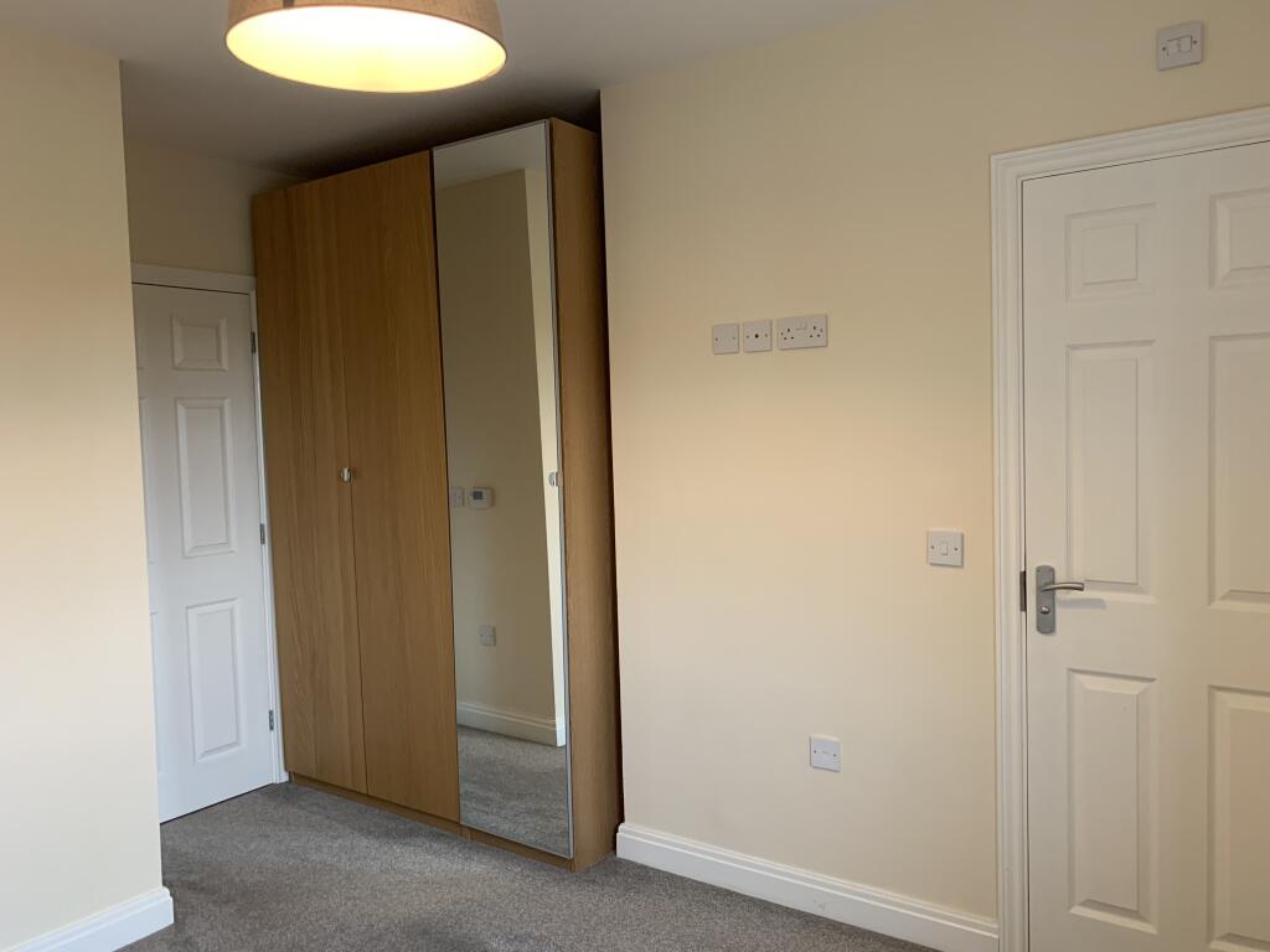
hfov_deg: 67.3
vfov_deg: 53.1
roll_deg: +1.7
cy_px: 476
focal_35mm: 26
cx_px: 635
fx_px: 954
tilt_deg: -2.6
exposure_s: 1/50
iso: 250
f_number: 1.8
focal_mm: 4.25
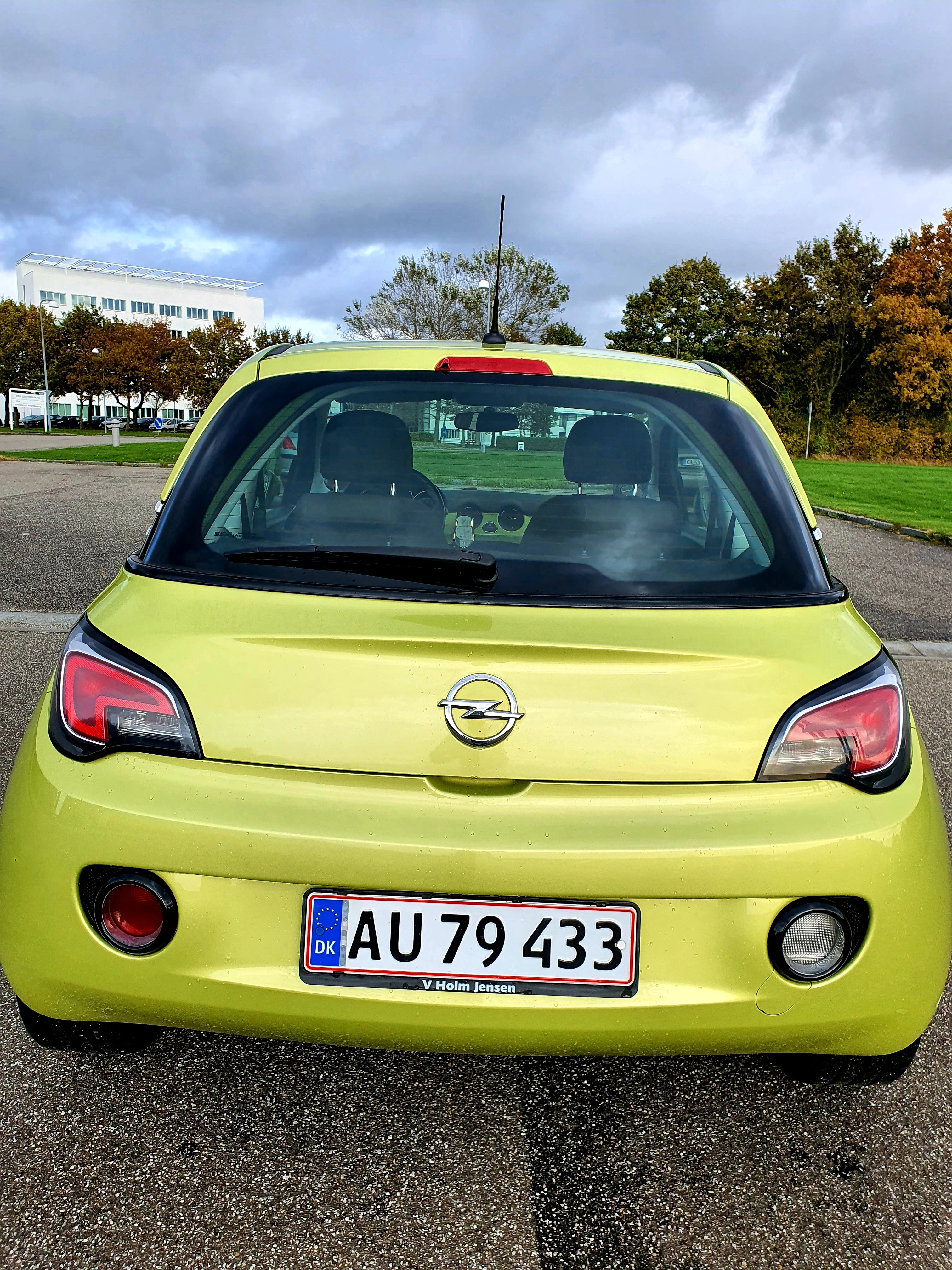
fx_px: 953
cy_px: 635
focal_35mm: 26
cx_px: 476
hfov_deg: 53.1
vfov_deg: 67.3
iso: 50
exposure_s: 1/720
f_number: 2.4
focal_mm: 4.3
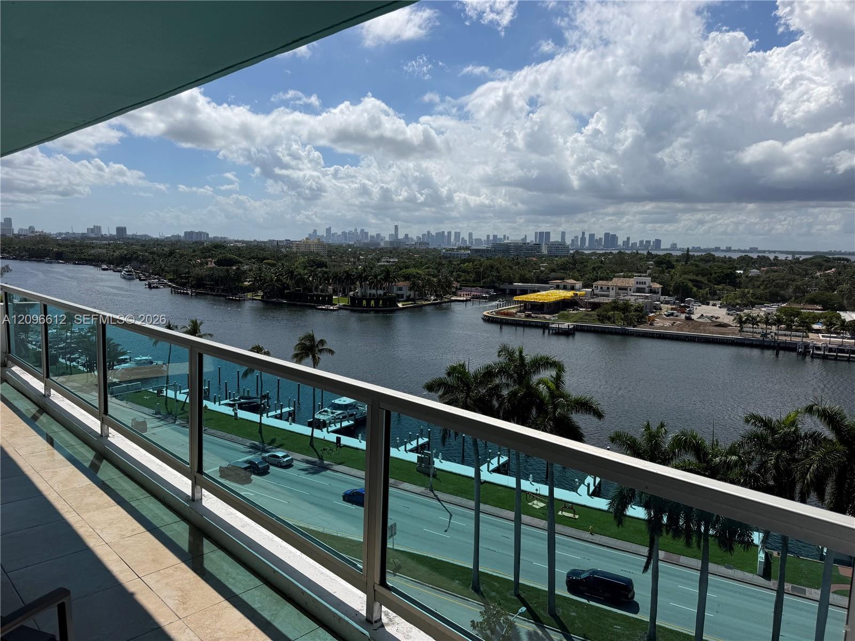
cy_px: 320
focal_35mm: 24
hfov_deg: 71.6
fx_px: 593
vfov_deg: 56.8
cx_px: 428
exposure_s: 1/11905
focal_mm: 6.76
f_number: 1.78
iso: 80
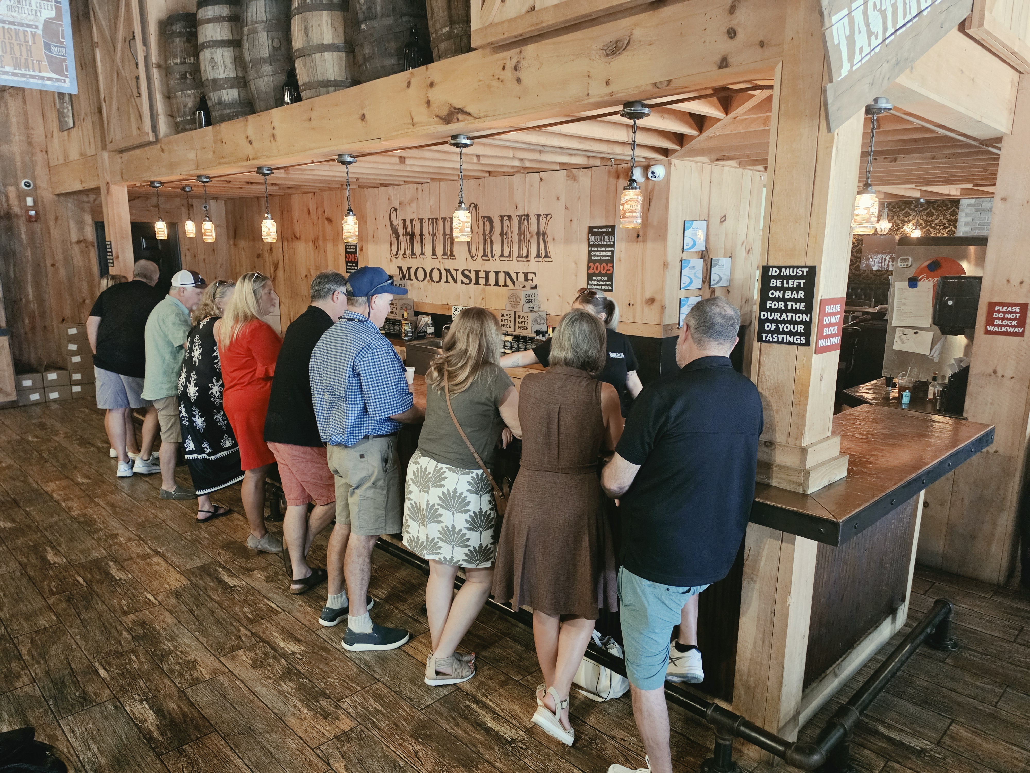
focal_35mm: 23
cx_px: 515
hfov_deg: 73.9
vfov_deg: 58.9
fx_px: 684
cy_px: 386
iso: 1250
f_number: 1.4
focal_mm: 6.5
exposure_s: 1/120
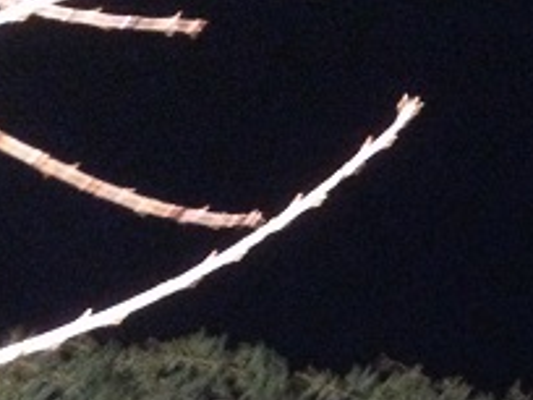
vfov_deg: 12.2
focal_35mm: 114
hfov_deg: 16.6
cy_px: 651
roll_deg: +5.5
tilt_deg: +21.7
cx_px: 635
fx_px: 1755
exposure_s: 1/15
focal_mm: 4.15
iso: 800
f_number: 2.2
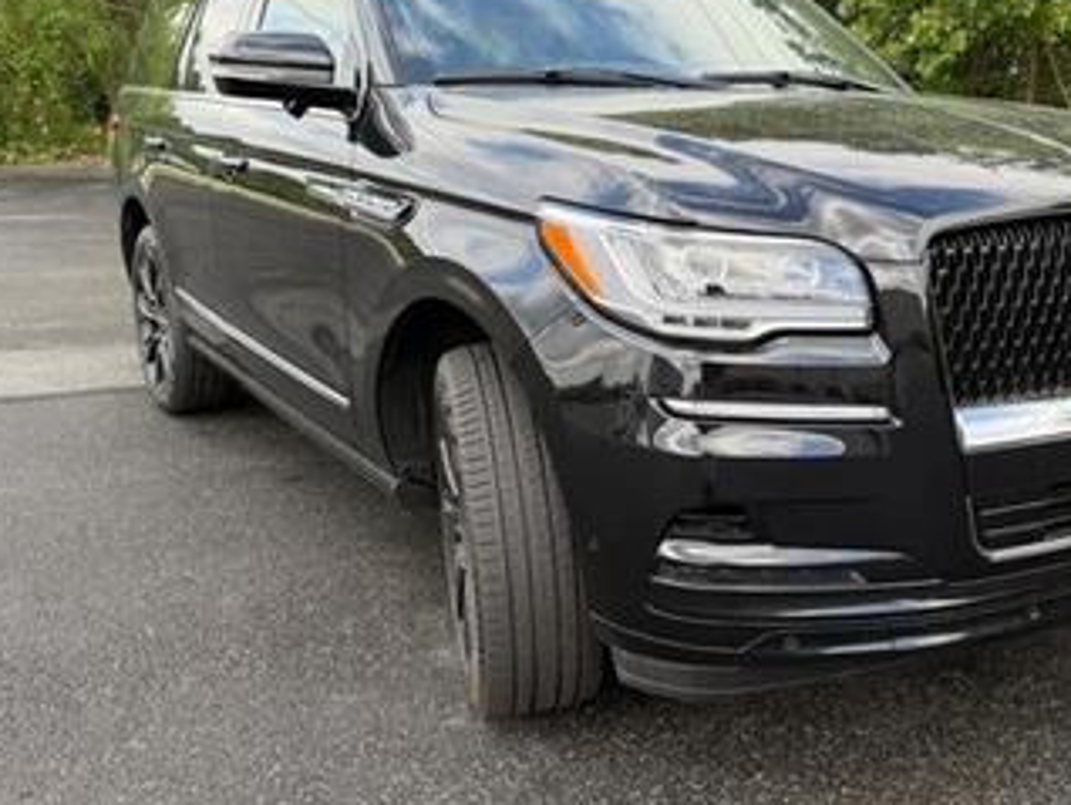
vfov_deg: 37.7
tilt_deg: -15.9
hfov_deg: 48.5
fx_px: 1177
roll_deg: -1.1
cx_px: 667
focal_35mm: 38
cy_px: 371
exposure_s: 1/909
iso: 100
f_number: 1.78
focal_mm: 6.76
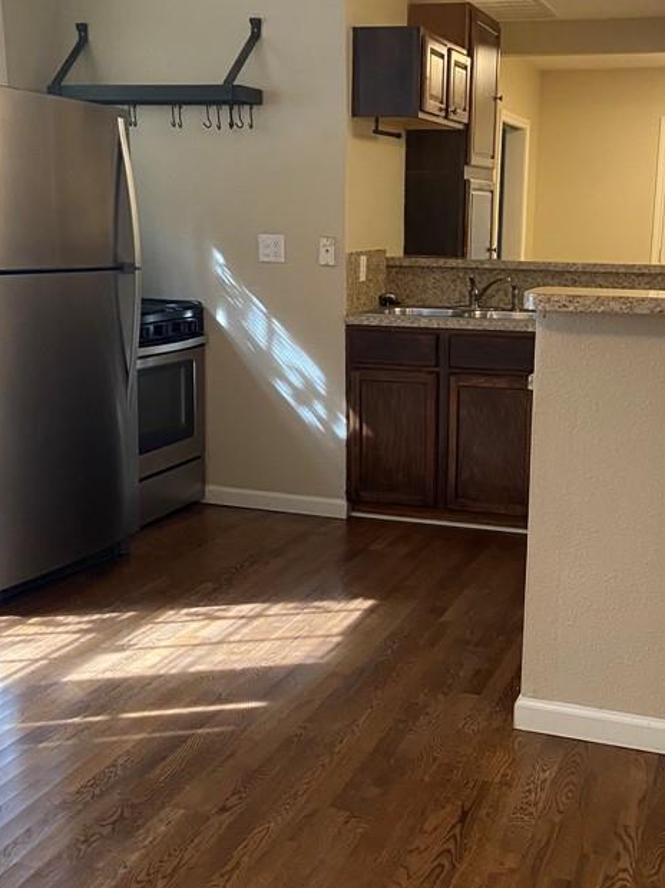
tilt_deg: -10.8
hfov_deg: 33.4
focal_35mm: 43
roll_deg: -2.1
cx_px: 418
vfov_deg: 43.9
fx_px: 1102
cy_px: 435
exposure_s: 1/60
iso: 320
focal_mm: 4.25
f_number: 1.8
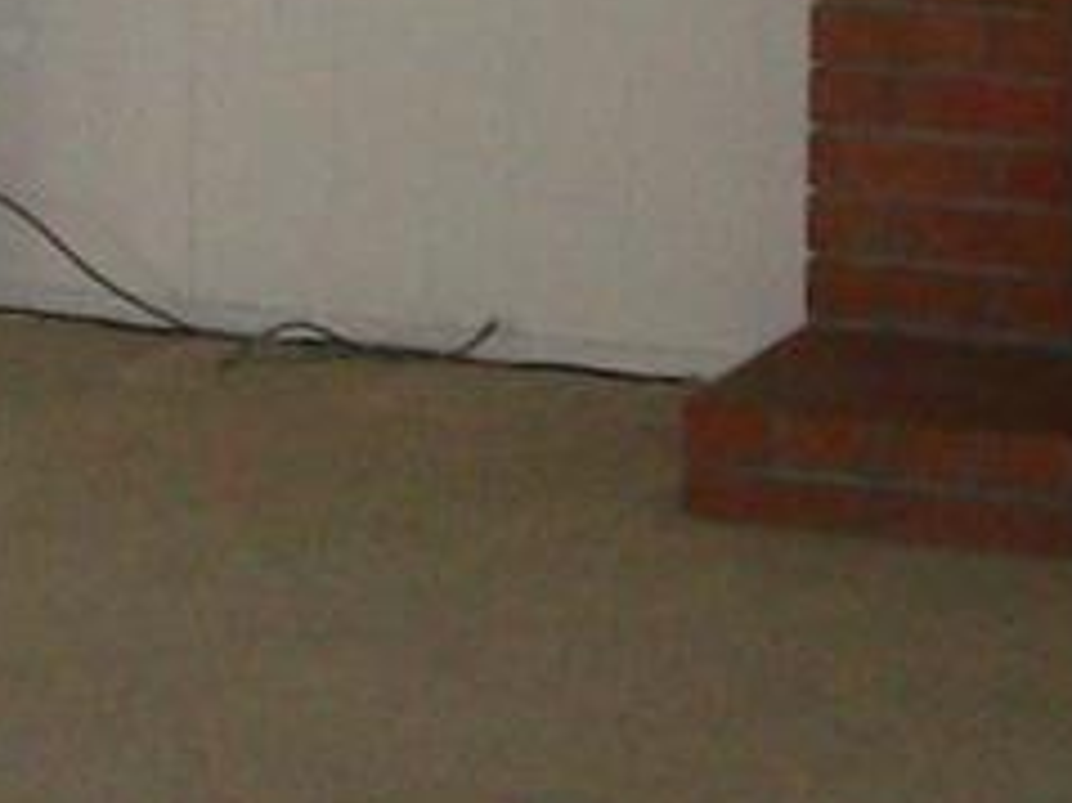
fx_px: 6810
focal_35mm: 220
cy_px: -565
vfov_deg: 6.6
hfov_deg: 8.7
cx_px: -825
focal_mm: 5.8
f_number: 2.8
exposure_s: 1/40
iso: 200
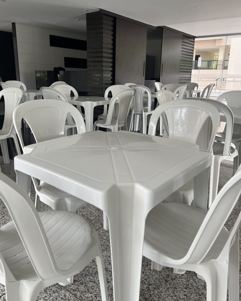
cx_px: 117
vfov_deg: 62.1
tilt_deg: -16.3
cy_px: 138
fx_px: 250
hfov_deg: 51.5
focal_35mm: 28
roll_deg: -2.8
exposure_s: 1/121
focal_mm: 5.7
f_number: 1.5
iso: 80
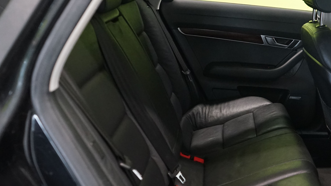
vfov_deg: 24.4
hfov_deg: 40.1
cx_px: 273
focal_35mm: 49
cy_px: 110
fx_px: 430
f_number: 4.5
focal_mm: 28
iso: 4000
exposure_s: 1/30
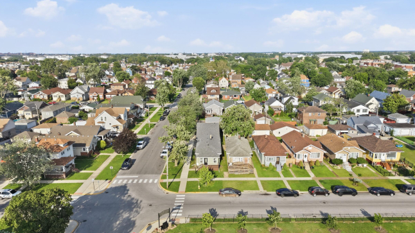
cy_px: 123
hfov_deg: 69.9
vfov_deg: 42.8
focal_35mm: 27
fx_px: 297
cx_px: 210
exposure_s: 1/4000
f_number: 1.8
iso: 200
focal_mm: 8.7
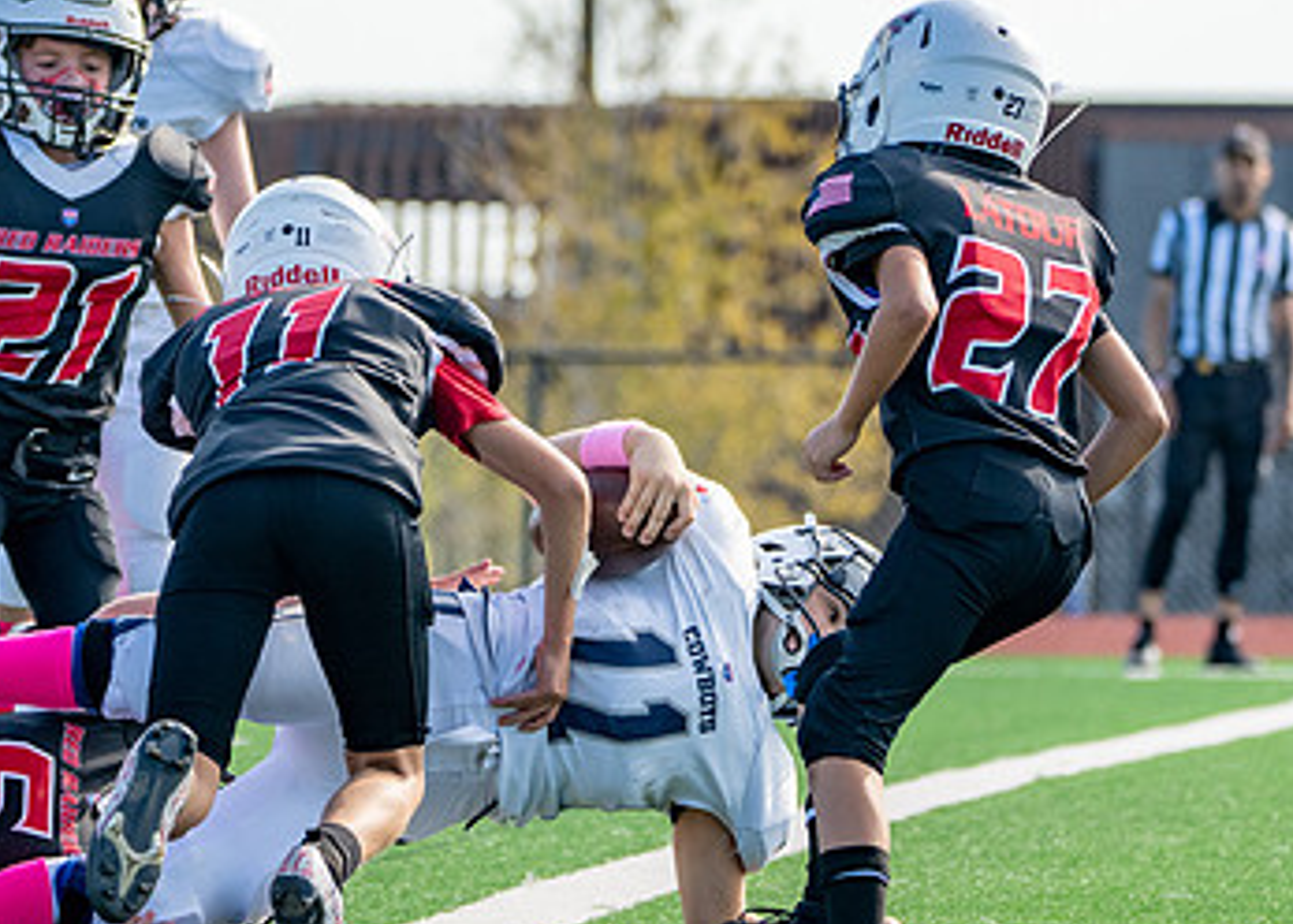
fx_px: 14875
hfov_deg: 5.0
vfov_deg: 3.6
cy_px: 374
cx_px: 455
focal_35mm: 405
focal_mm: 189
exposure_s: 1/1250
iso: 500
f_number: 5.6
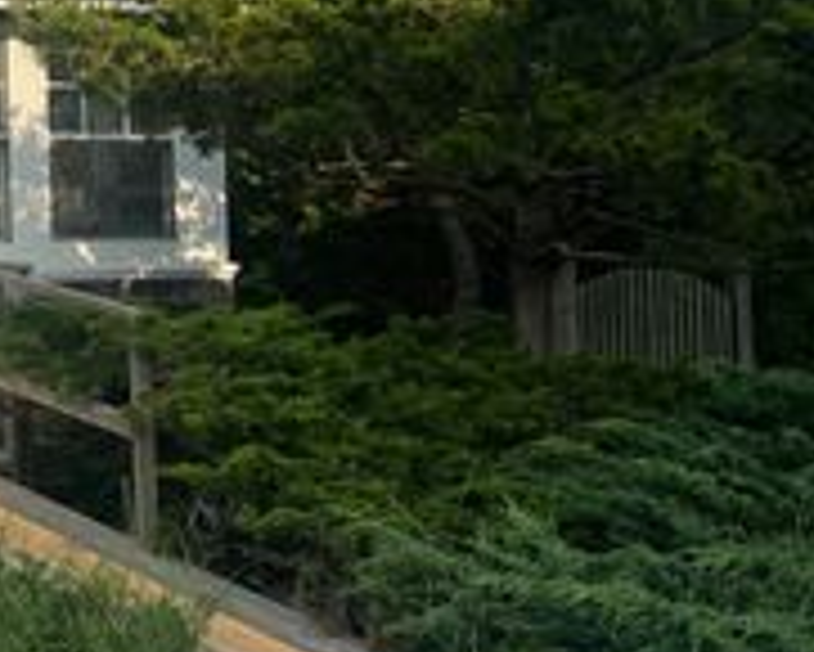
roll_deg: +0.5
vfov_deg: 18.5
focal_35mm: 81
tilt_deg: +4.8
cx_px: -279
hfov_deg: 21.1
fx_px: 1952
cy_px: -4
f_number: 1.6
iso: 32
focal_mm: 5.1
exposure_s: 1/3344
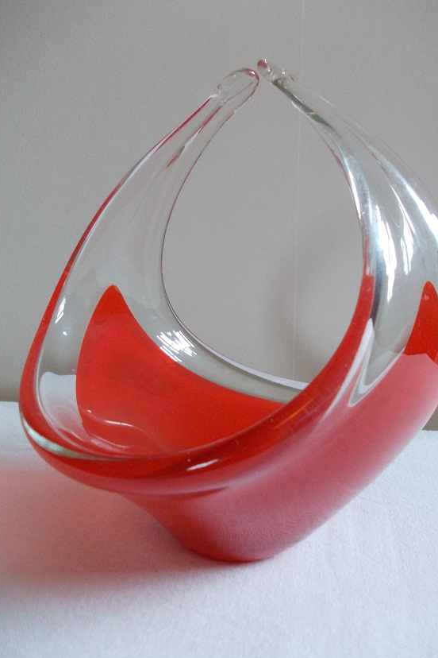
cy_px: 333
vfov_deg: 61.9
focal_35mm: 30
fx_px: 547
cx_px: 236
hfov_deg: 43.6
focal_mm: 4
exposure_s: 1/25
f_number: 2.7
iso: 200
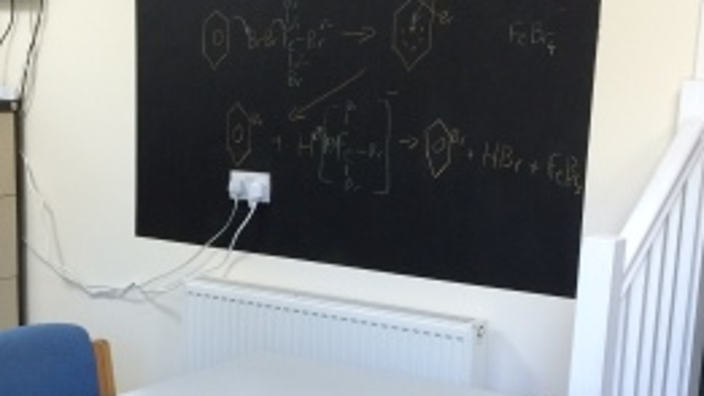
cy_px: 326
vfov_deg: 19.2
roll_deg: -0.5
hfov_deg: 33.6
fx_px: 1158
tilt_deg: -13.0
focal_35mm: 62
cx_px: 259
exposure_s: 1/33
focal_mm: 4.15
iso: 64
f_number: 2.2
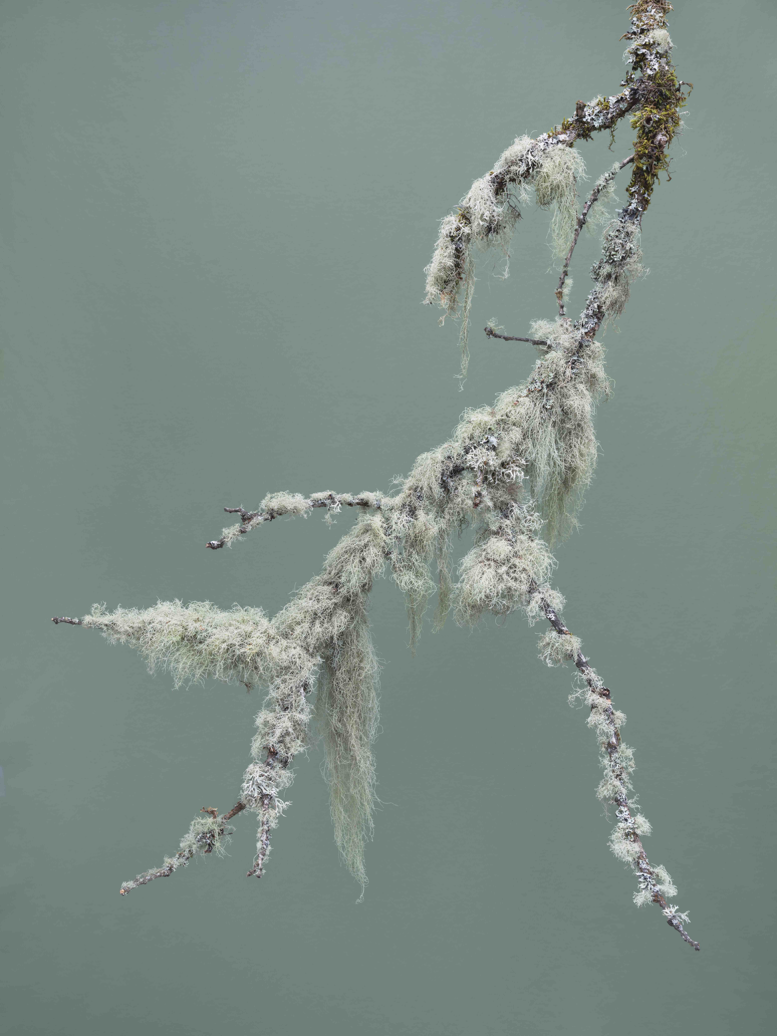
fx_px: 1167
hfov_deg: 36.8
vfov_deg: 47.9
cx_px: 388
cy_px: 518
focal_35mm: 39
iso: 100
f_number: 11
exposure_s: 1/15
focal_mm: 49
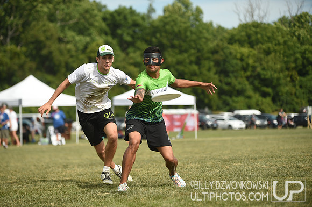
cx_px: 156
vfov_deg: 10.5
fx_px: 1125
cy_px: 104
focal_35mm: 130
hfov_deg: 15.8
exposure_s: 1/1600
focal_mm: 130
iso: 100
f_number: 2.8
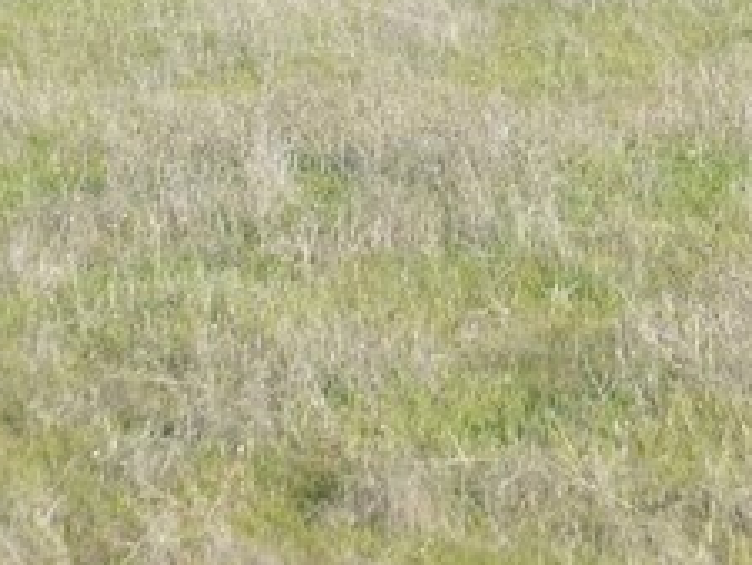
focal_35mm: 264
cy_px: 30
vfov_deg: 5.6
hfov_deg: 7.5
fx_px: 5738
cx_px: 498
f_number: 4.7
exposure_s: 1/320
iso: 100
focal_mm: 10.3
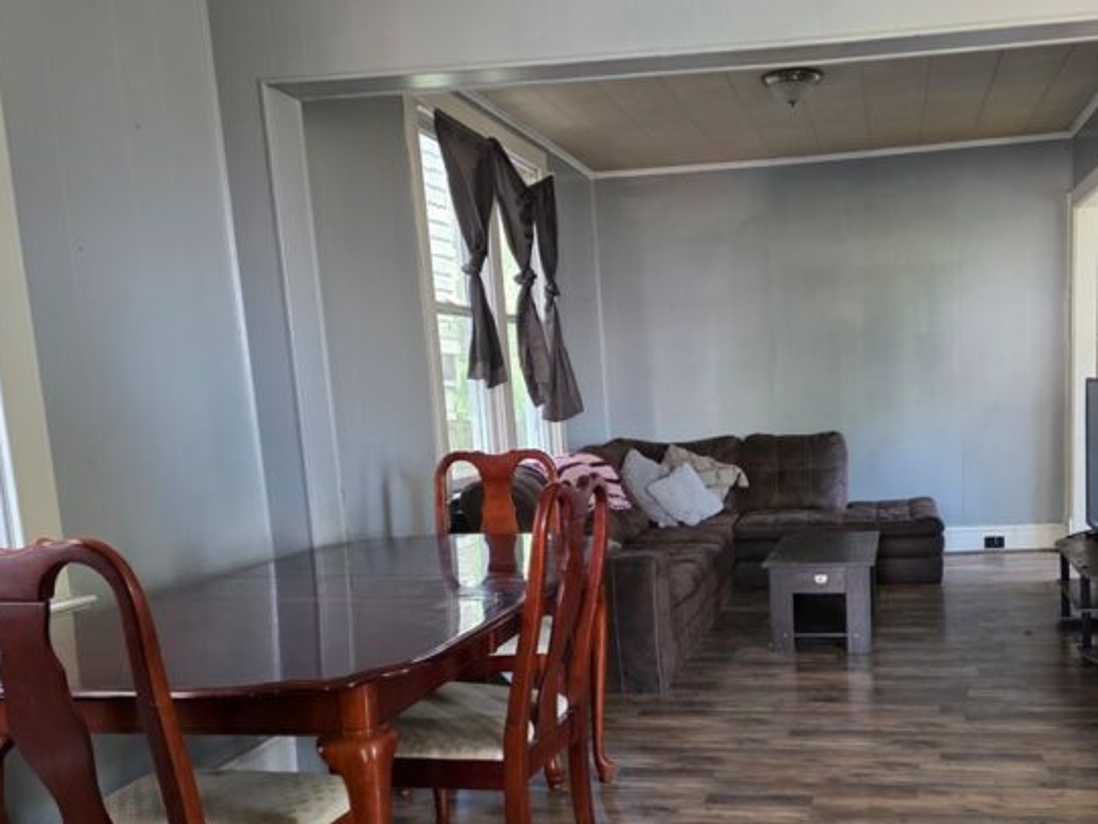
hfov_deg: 52.9
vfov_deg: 41.1
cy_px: 566
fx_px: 1079
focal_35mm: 34
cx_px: 735
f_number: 1.7
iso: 640
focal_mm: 6.3
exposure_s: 1/120
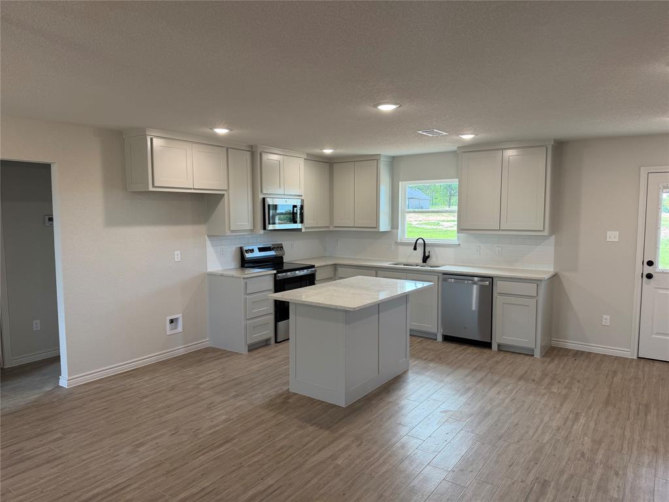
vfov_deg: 56.8
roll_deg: +0.7
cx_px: 334
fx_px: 464
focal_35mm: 24
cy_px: 251
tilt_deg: -4.6
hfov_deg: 71.6
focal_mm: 6.76
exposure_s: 1/201
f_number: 1.78
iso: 125
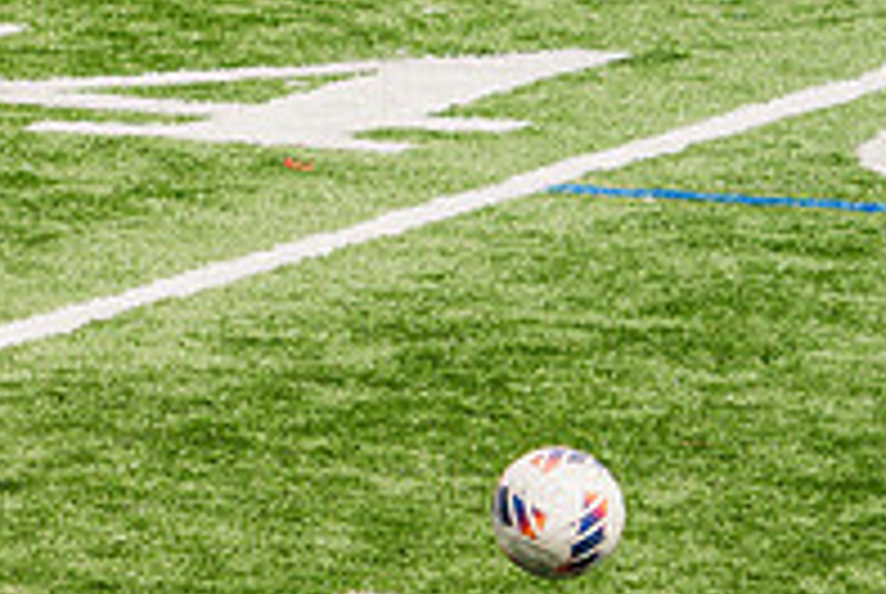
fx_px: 17500
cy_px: -111
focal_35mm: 710
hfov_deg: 2.9
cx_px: -555
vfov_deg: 1.9
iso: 250
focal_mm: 200
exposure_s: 1/1600
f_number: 5.6
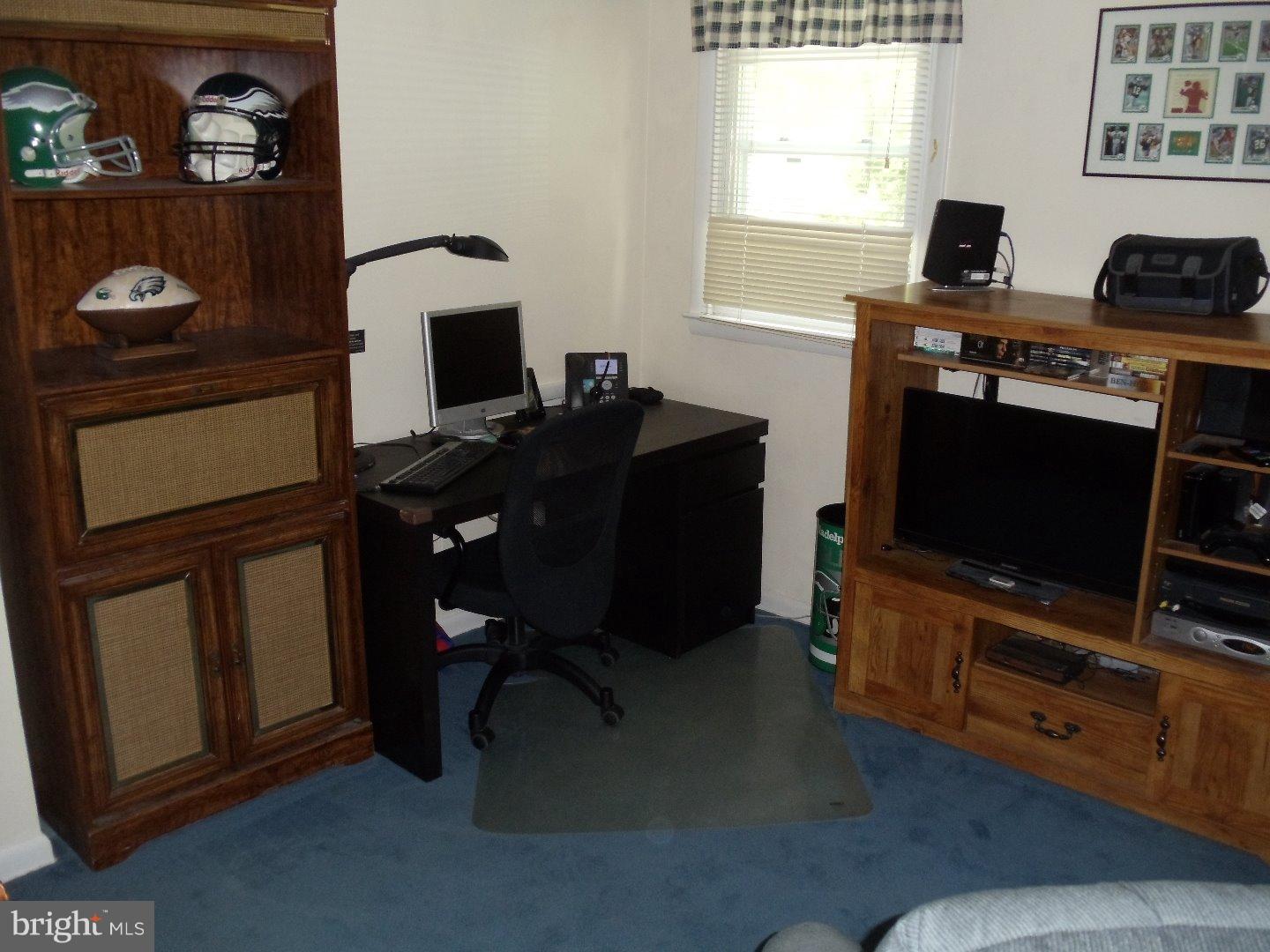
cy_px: 476
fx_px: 1614
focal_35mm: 44
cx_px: 635
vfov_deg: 32.9
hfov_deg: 42.9
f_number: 3.5
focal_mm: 6
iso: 200
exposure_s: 1/30
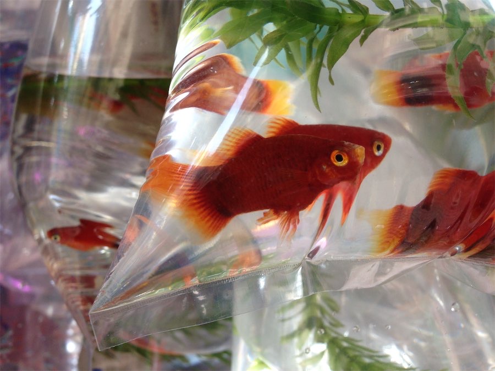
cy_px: 186
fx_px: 472
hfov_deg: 55.4
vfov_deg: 42.9
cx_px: 248
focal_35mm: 33
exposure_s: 1/60
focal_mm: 4.12
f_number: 2.4
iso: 50
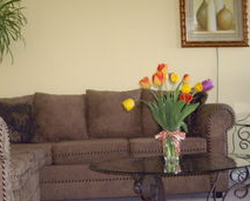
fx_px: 474
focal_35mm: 64
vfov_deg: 23.9
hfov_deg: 29.5
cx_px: 120
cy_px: 116
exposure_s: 1/40
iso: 200
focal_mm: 6.2
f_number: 2.7
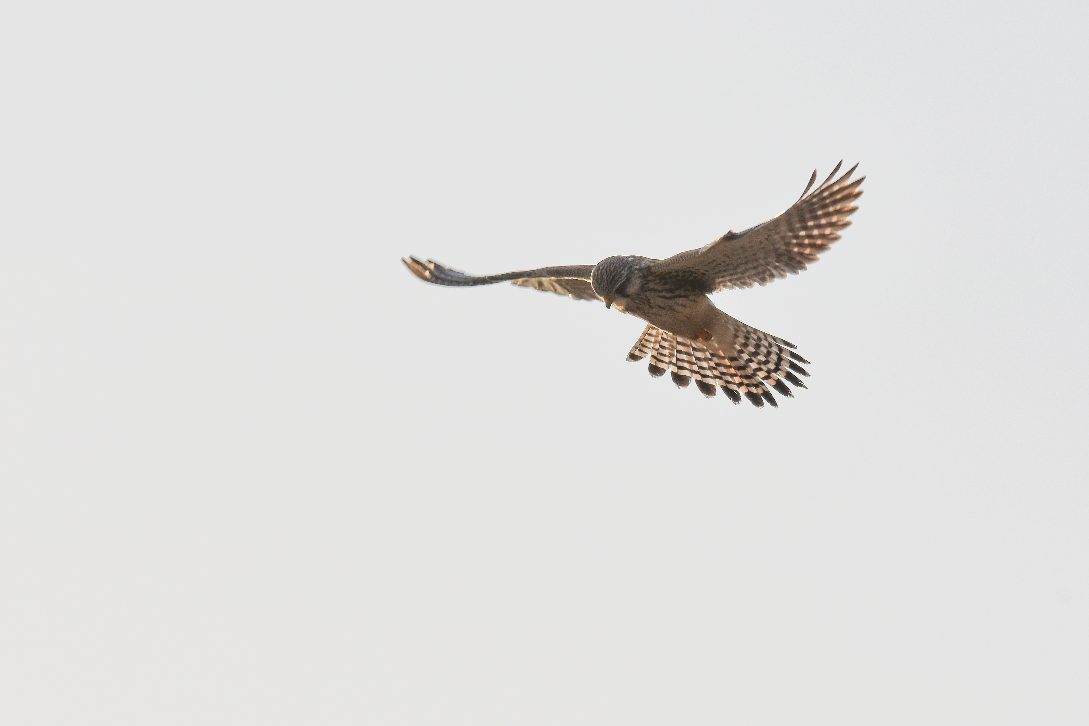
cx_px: 544
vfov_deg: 2.3
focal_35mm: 600
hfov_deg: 3.4
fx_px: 18149
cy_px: 363
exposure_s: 1/1000
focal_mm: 400
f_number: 10
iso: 400
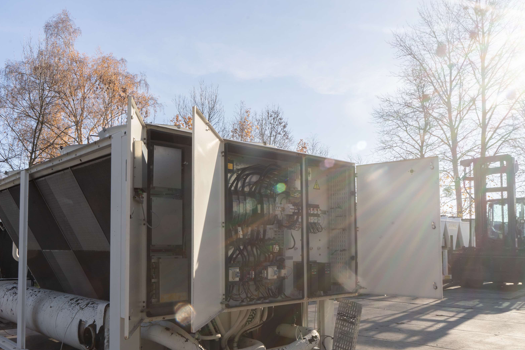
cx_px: 217
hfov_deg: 58.4
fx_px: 467
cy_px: 225
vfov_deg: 40.7
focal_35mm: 32
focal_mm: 24
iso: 100
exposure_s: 1/50
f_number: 20
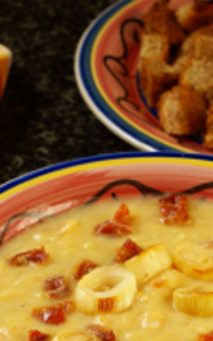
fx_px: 1655
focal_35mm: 178
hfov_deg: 7.4
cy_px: 229
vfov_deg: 11.8
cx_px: 99
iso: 100
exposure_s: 1/4
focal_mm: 50
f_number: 10
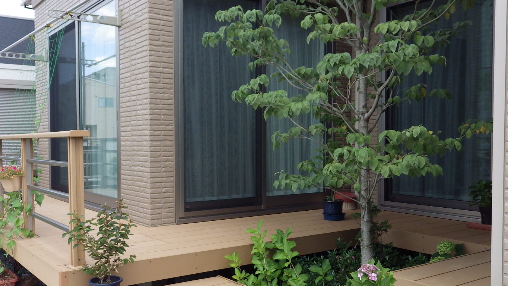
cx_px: 232
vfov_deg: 32.8
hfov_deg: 55.2
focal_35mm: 36
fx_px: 485
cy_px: 162
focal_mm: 4
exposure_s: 1/400
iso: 100
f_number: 3.1
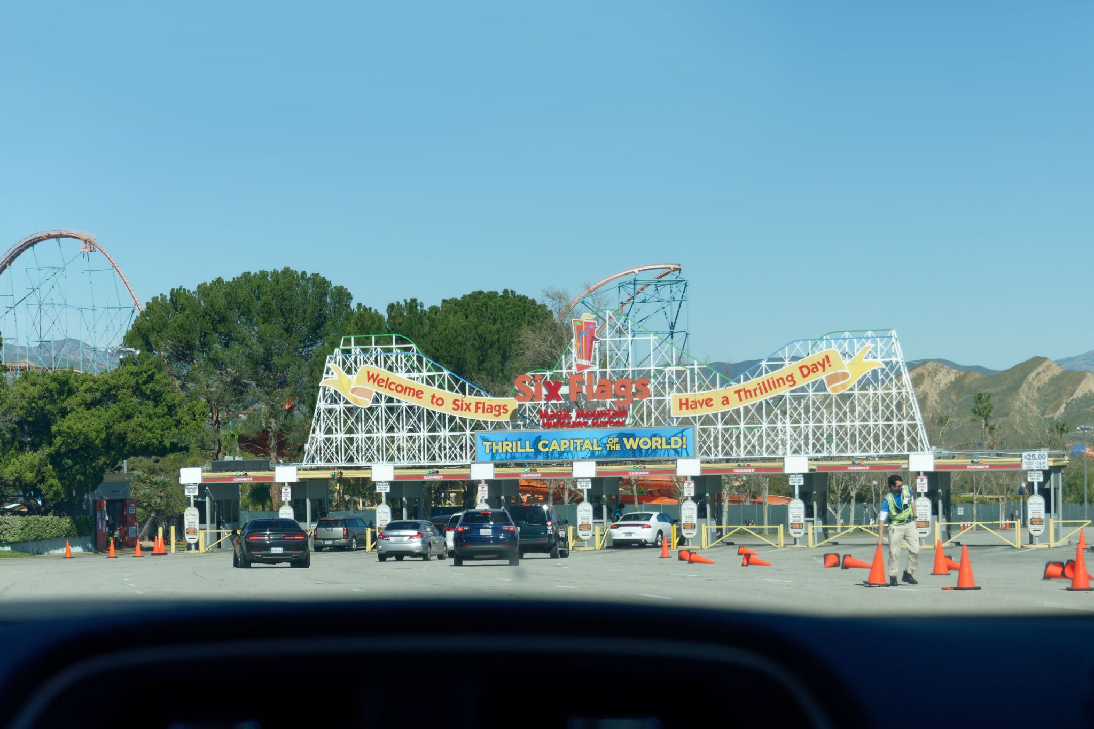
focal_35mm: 78
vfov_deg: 17.5
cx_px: 547
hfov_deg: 26.0
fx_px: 2370
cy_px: 364
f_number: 4
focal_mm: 28.5
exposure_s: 1/2000
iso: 250
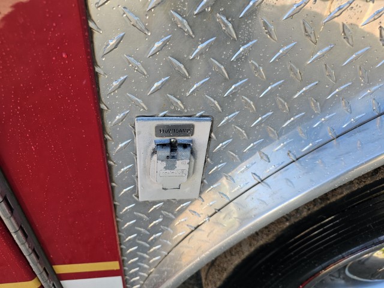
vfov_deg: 58.9
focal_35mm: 23
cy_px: 144
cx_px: 192
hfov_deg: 73.9
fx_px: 255
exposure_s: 1/180
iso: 40
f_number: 1.7
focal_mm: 6.3
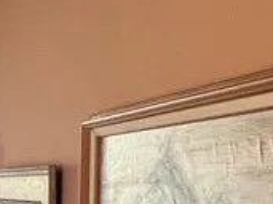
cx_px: -399
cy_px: 210
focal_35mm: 78
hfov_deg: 14.6
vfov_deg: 18.3
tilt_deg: -3.1
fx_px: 615
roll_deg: -0.4
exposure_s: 1/99
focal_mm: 1.57
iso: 100
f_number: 1.8
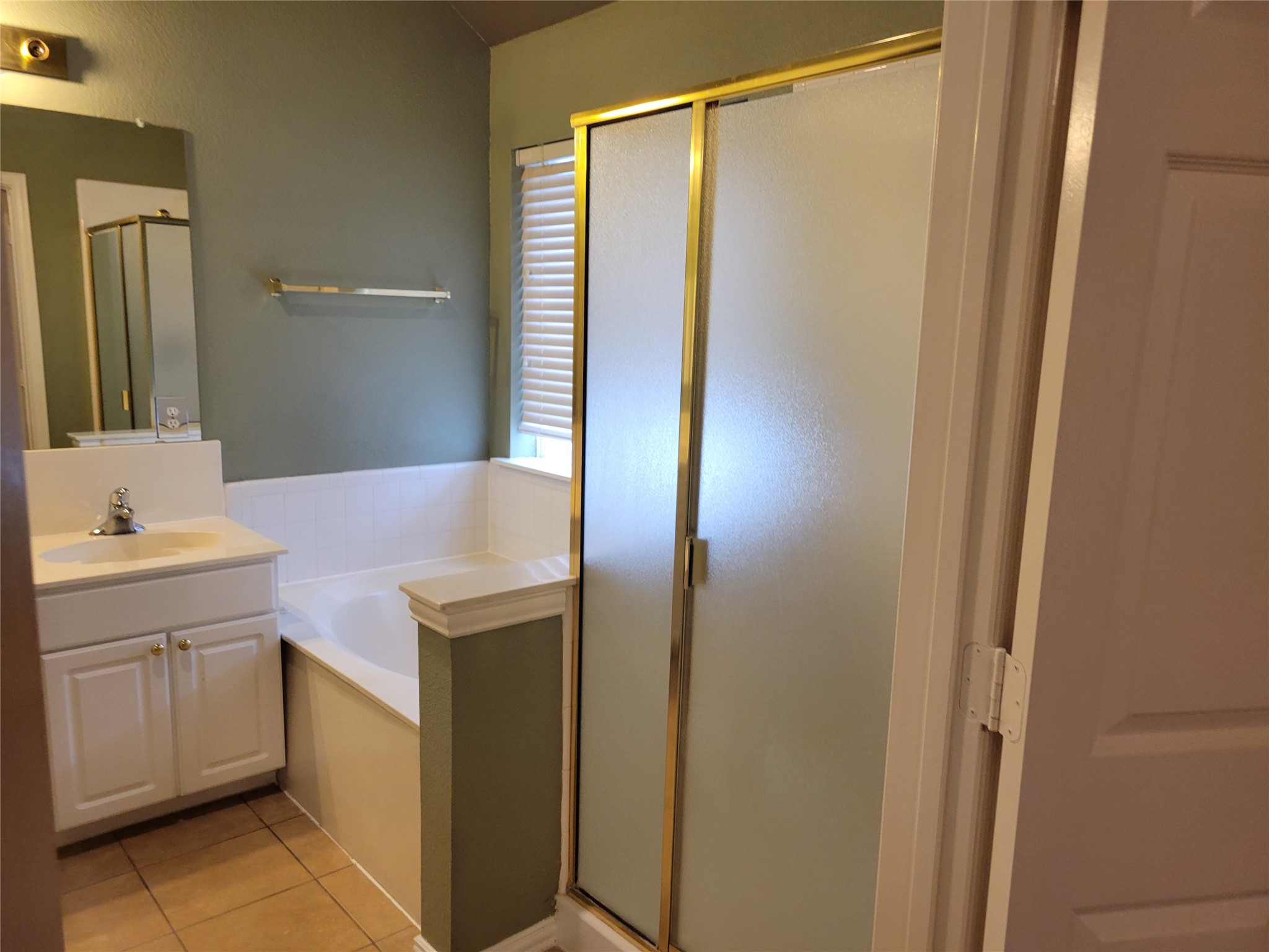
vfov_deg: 53.1
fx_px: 953
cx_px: 634
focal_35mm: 26
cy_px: 476
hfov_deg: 67.3
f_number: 1.8
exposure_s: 1/60
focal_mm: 5.4
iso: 200
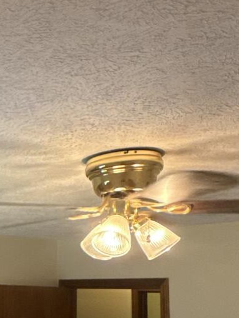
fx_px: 506
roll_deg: -2.0
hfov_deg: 21.1
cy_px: 260
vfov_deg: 33.8
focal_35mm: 55
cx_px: -147
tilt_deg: +4.9
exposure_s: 1/120
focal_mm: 2.22
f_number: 2.2
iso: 320
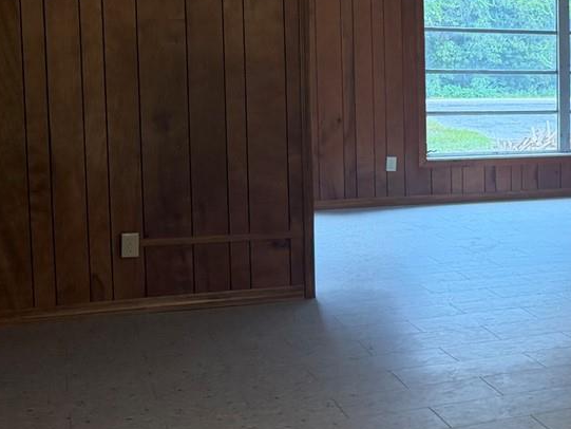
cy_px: 146
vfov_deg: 20.7
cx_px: 765
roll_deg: +0.2
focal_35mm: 71
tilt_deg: -4.0
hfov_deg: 23.7
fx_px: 1171
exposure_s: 1/134
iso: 200
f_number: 1.78
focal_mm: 6.76
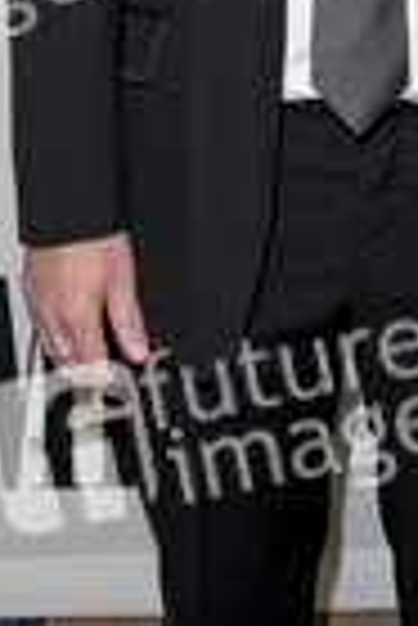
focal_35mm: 92
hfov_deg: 14.8
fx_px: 1598
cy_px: -248
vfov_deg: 19.8
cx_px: 348
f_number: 4
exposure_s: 1/400
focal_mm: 32
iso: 500
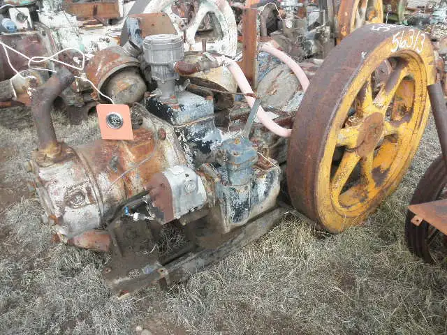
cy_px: 168
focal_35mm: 28
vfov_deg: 49.7
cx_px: 224
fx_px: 362
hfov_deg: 63.4
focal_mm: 5
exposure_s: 1/250
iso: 64
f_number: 3
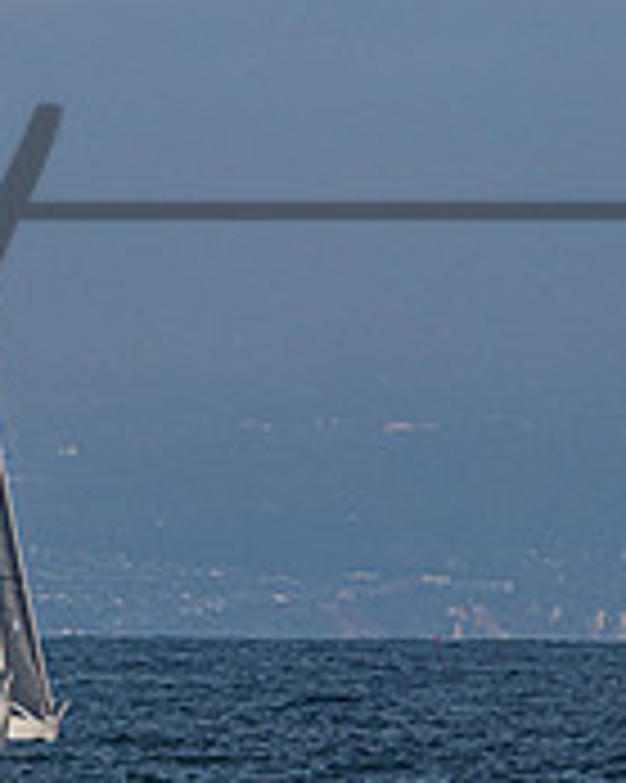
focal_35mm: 852
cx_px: -279
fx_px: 19749
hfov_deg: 1.8
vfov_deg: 2.3
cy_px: 232
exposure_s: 1/1250
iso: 400
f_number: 6.3
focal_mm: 200
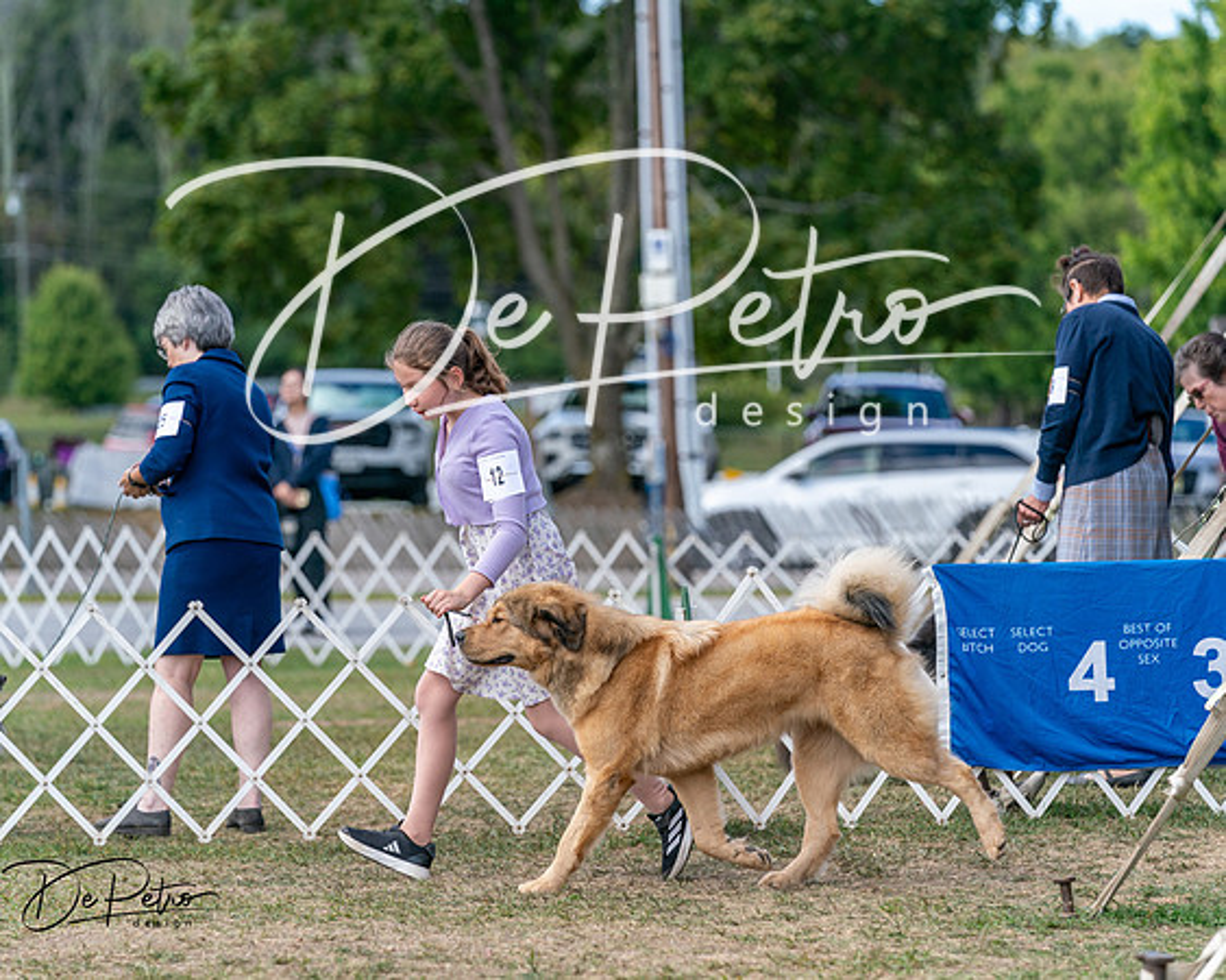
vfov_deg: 8.4
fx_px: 6699
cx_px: 613
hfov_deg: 10.5
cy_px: 490
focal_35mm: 185
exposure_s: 1/2000
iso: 400
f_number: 4
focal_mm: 164
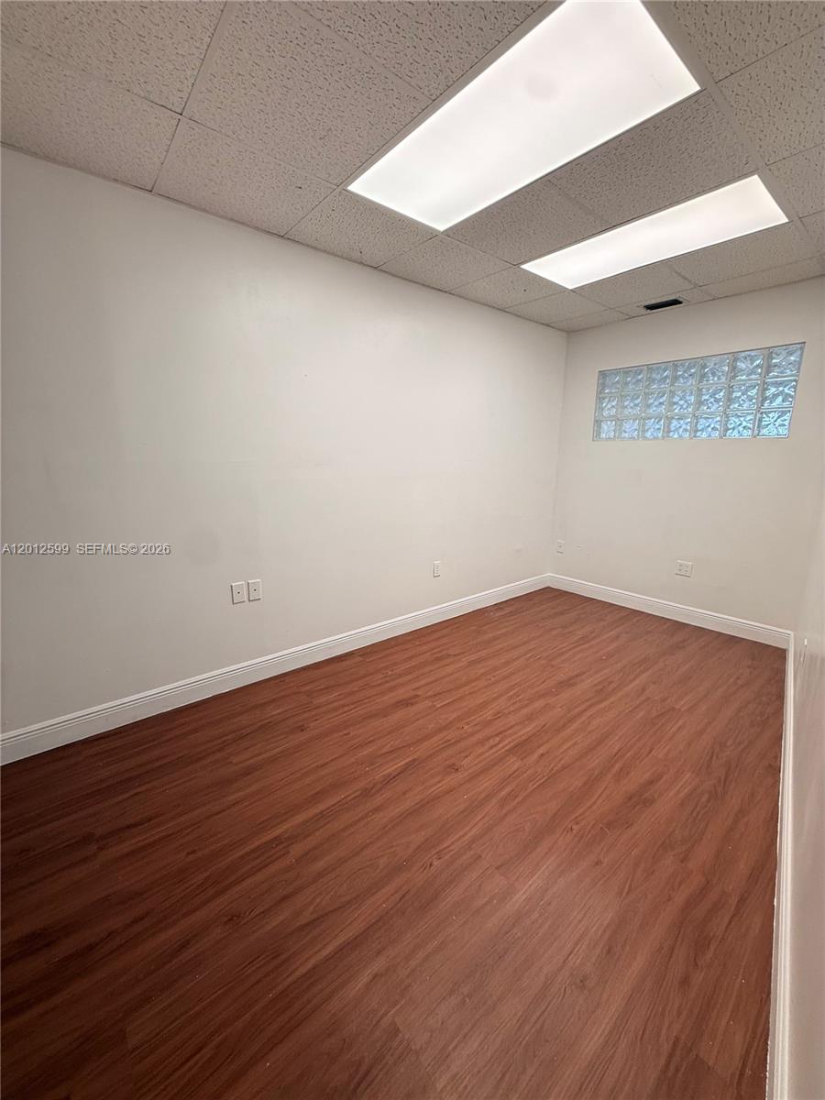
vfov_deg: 102.1
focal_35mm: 14
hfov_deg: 85.7
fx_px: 445
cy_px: 550
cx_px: 412
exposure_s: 1/120
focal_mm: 2.22
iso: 80
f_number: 2.2
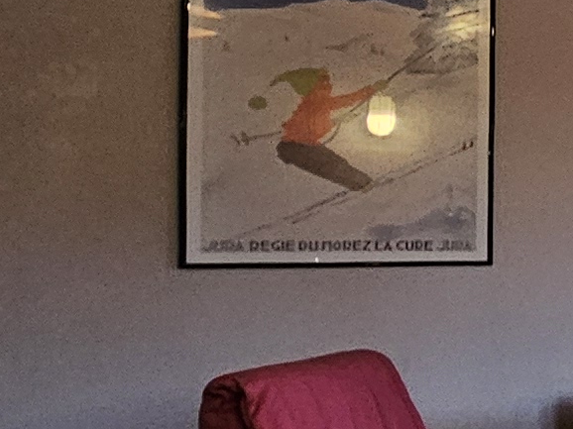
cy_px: 219
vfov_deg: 16.4
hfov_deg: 12.0
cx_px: 1658
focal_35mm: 90
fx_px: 1489
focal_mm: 2.2
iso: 125
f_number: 2.2
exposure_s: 1/50
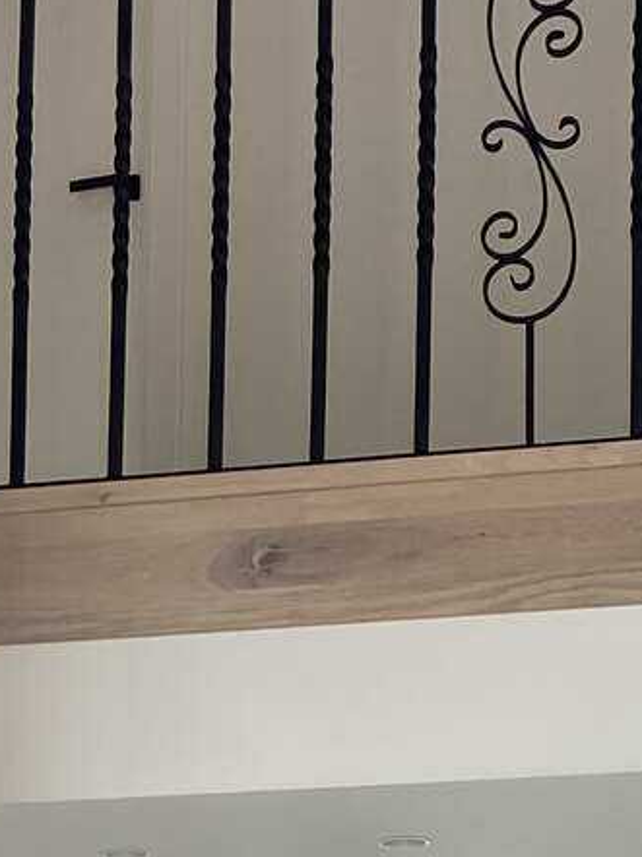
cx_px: -89
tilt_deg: +3.9
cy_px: 1293
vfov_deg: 16.0
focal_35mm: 113
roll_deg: -0.2
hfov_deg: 12.8
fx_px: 2797
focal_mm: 4.25
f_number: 1.8
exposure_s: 1/122
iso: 80
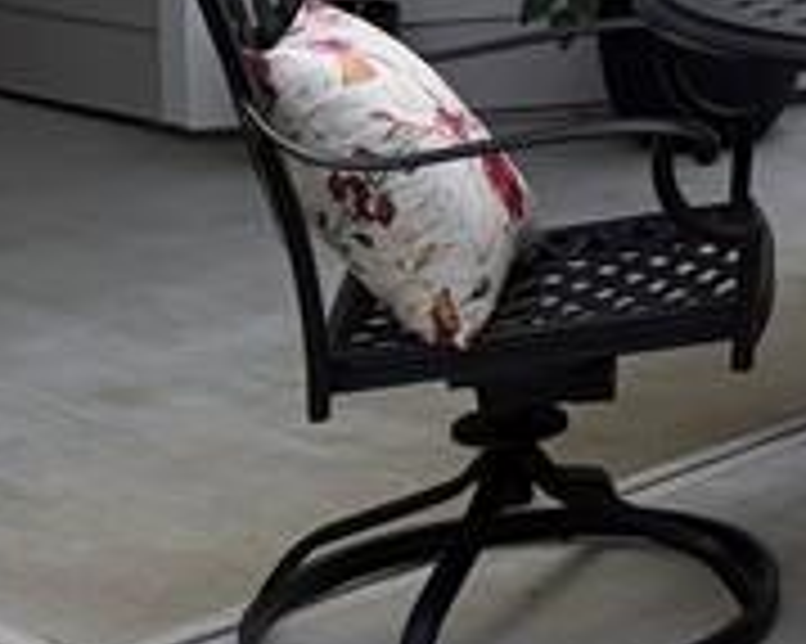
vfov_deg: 10.7
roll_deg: +1.7
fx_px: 3195
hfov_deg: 13.0
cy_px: -549
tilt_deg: -2.1
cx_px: 1468
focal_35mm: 134
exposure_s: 1/1174
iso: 100
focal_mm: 6.76
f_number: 1.78
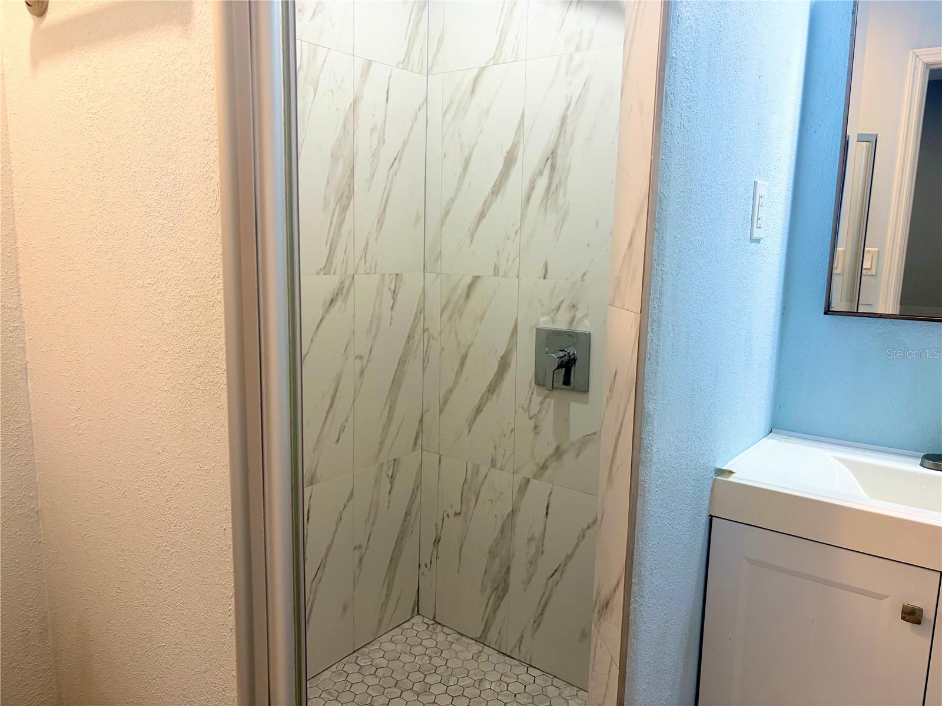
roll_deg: -1.1
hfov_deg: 67.3
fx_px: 708
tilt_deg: -9.4
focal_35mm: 26
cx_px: 471
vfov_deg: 53.1
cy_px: 353
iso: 64
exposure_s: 1/60
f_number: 1.6
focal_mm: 5.96
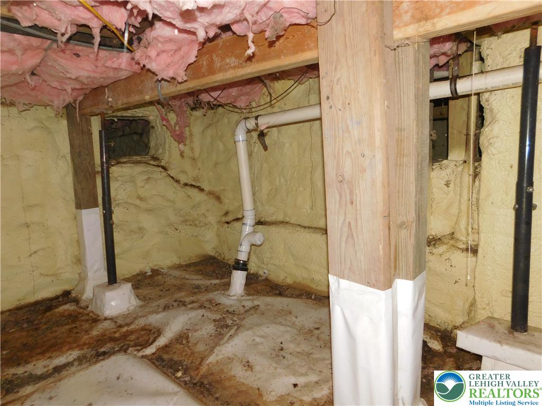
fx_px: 376
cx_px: 271
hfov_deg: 71.6
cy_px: 203
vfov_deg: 56.8
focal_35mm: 24
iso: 200
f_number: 3
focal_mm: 4.1
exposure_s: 1/30
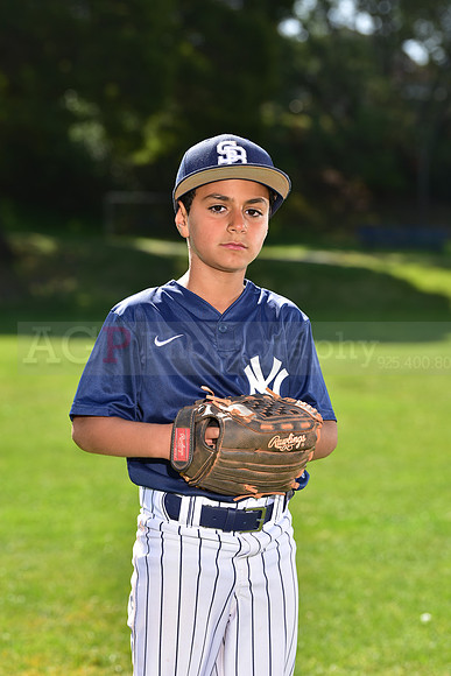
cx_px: 226
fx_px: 2535
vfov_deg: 15.2
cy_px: 338
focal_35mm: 135
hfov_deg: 10.2
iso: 100
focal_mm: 135
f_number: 5.6
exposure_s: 1/250
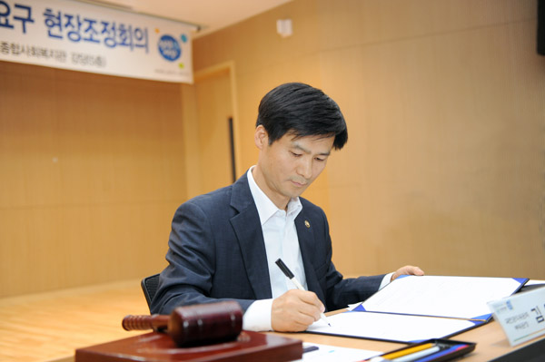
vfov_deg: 30.5
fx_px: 666
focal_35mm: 44
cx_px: 272
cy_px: 181
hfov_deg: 44.5
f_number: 3.2
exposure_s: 1/400
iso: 1250
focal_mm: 44
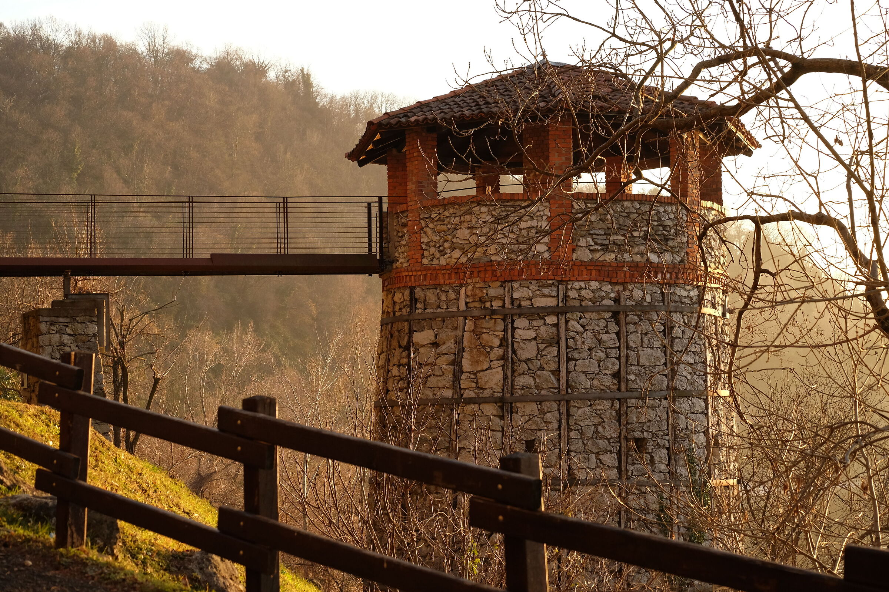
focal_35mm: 75
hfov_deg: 27.0
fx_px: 1852
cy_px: 296
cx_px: 444
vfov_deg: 18.2
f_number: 5.6
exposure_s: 1/400
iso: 800
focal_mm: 50
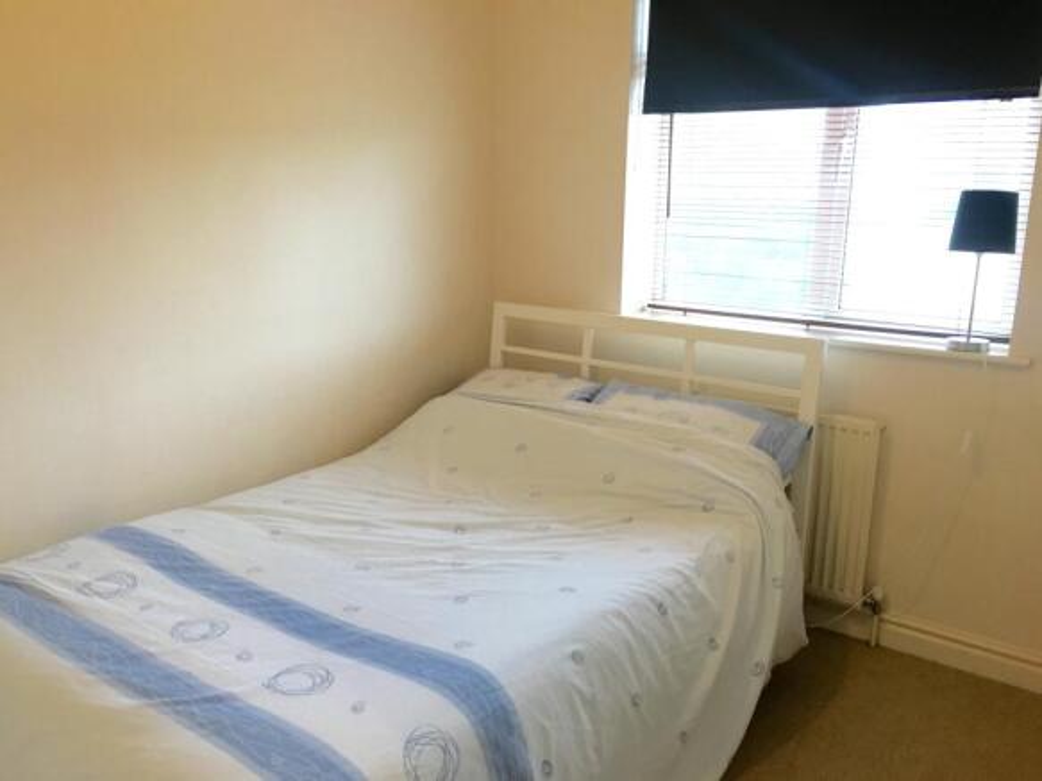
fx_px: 873
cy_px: 390
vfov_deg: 48.2
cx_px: 521
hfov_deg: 61.7
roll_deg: -1.2
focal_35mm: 29
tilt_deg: -12.5
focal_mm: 4.15
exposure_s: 1/33
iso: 200
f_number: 2.2
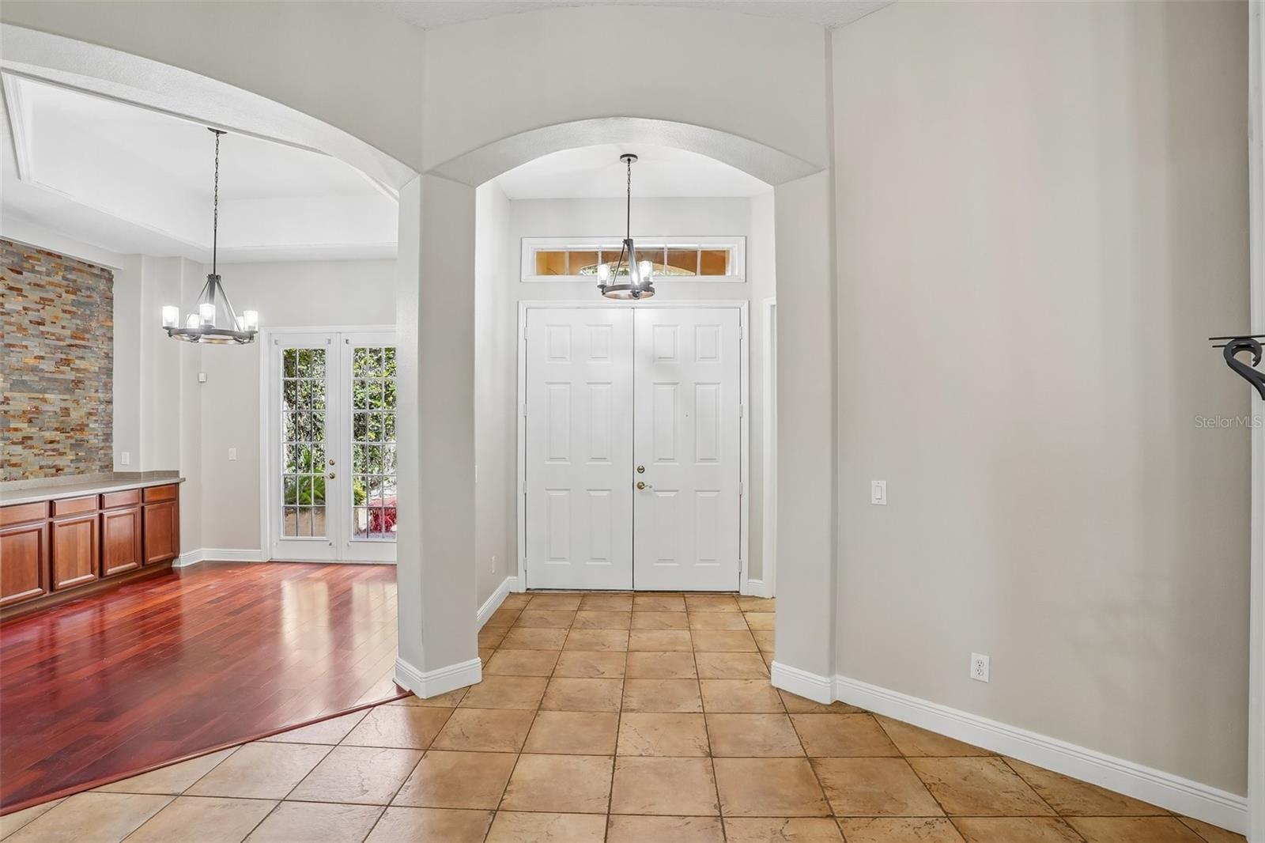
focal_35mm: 17
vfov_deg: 70.4
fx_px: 597
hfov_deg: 93.3
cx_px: 632
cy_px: 422
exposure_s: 1/15
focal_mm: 17
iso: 400
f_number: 9
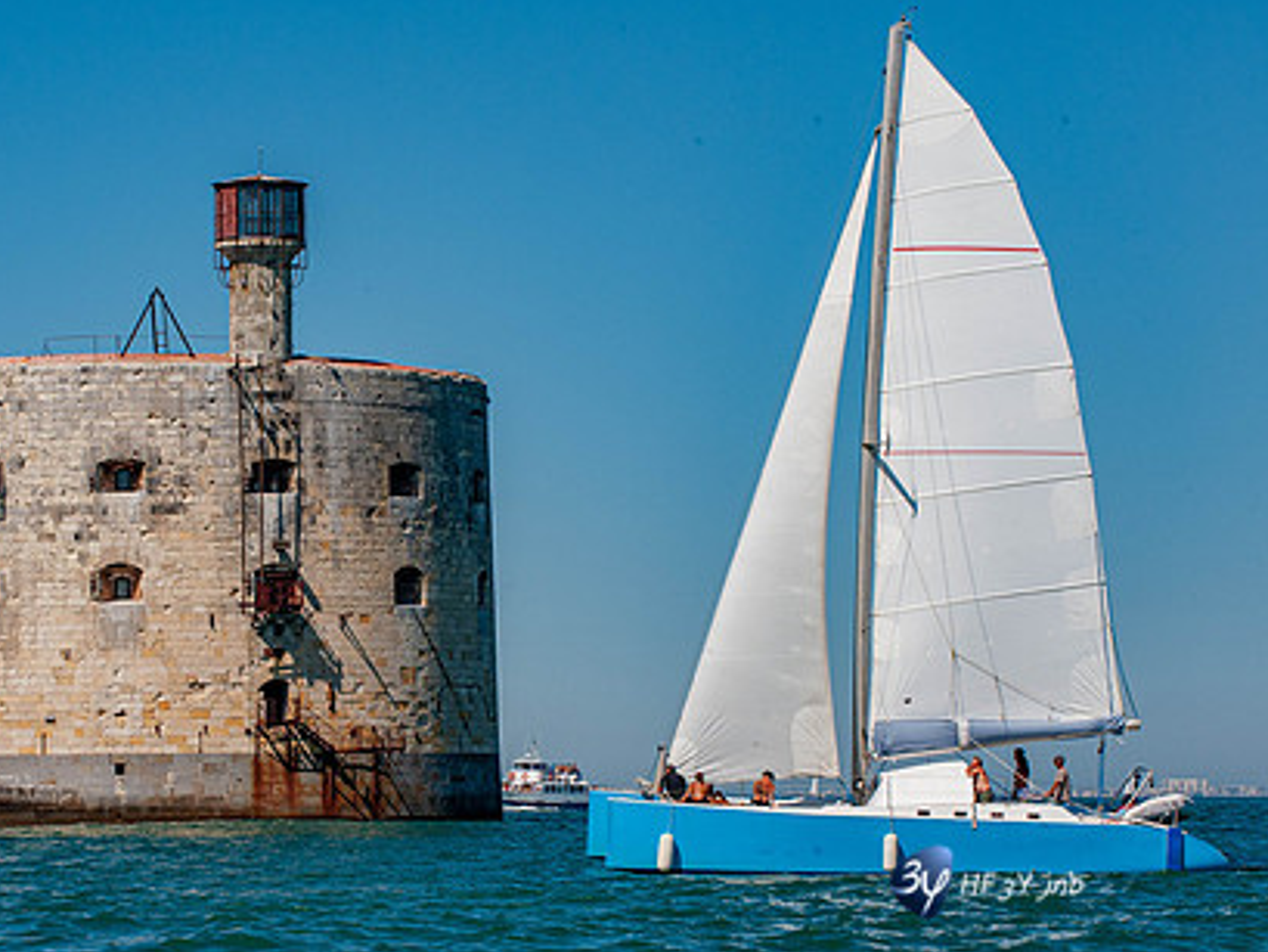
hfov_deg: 12.5
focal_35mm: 158
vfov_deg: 9.4
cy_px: 524
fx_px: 5789
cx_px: 384
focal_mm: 116
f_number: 14
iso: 640
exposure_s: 1/800
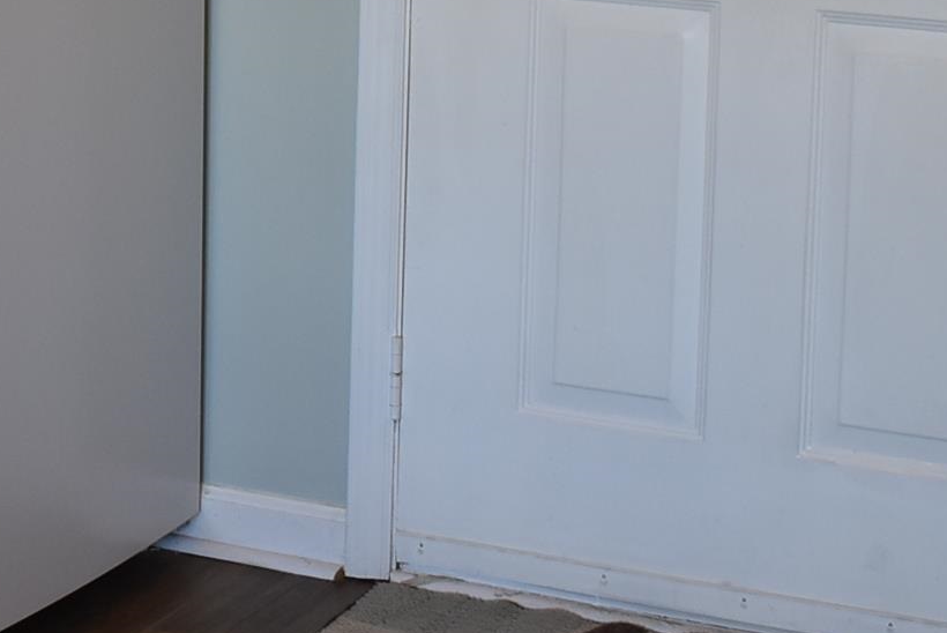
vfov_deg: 10.7
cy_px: -193
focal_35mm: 126
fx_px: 3312
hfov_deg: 15.5
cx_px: -267
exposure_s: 1/80
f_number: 4.5
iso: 400
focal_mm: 23
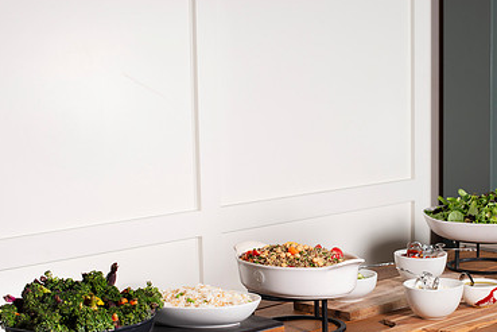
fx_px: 1118
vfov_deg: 16.8
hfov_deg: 24.9
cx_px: 350
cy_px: 252
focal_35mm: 81
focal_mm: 50
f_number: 5
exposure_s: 1/200
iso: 200
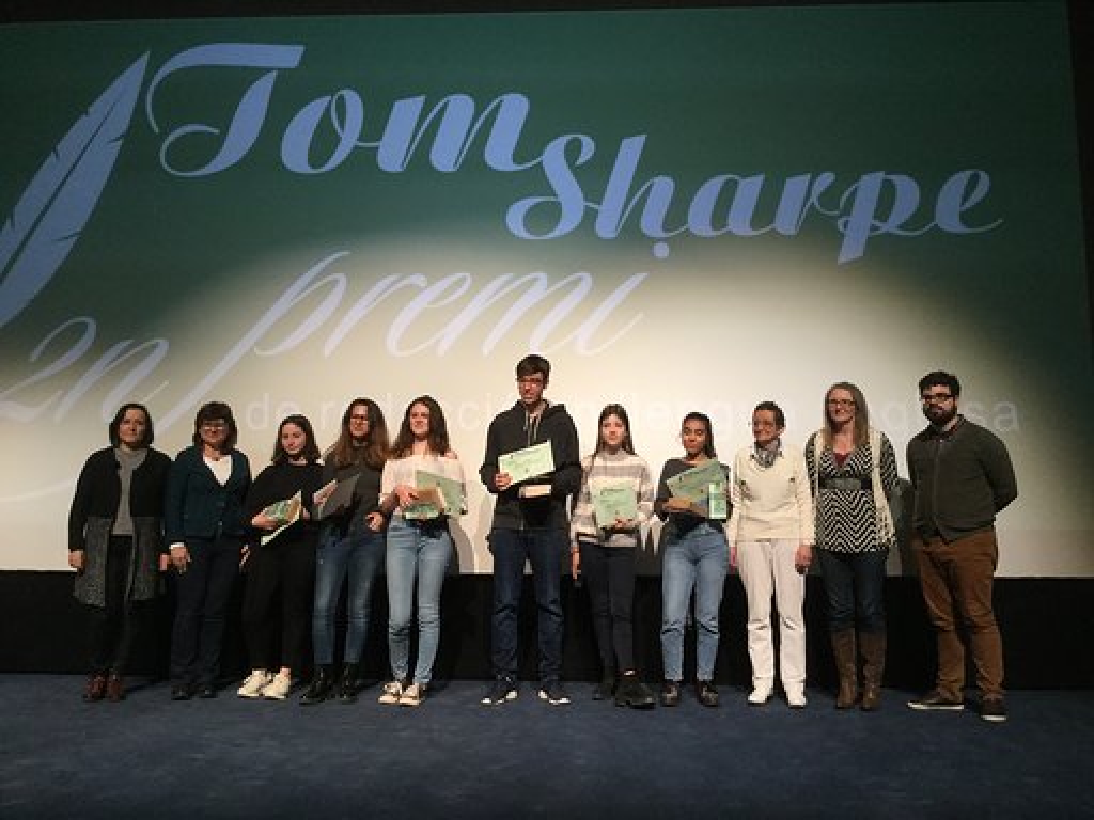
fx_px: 980
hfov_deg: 58.4
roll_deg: -1.4
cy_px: 410
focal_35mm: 31
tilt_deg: +4.8
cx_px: 547
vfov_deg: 45.4
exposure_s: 1/33
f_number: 2.4
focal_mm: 3.3
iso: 50
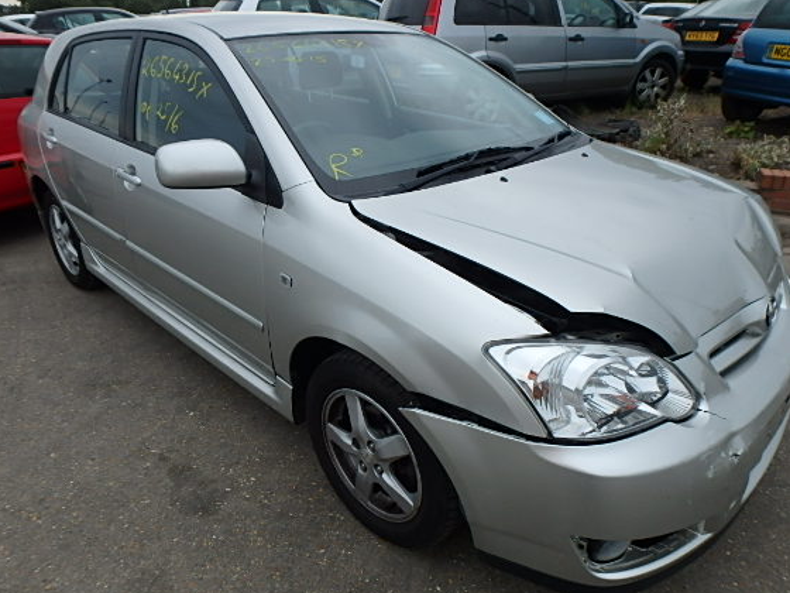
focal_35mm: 24
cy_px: 308
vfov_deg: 56.8
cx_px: 423
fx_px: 548
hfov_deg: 71.5
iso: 125
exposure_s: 1/640
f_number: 3.5
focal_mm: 3.7
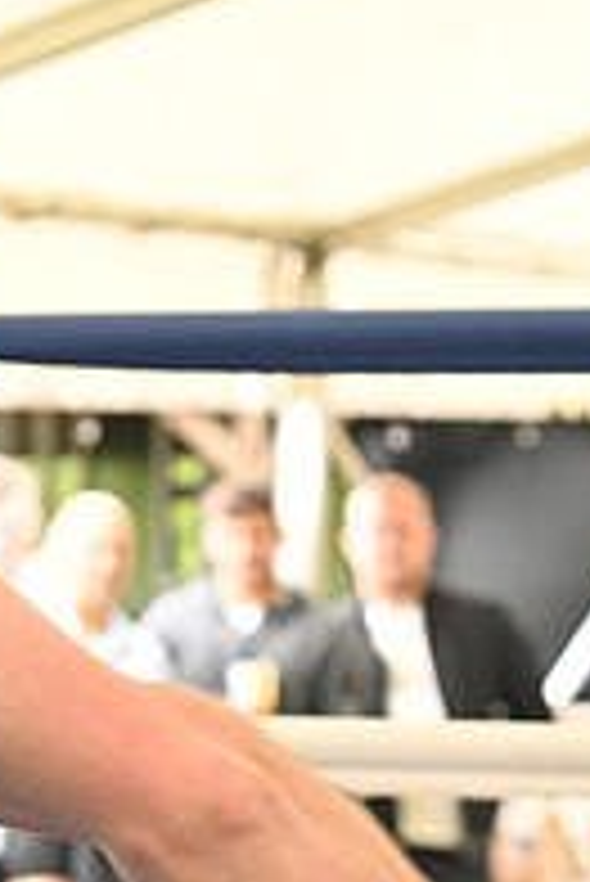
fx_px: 6748
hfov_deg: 4.9
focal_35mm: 275
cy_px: 245
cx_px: -563
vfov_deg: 7.5
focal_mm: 62
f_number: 5
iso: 1800
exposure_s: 1/500
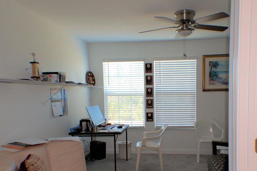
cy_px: 106
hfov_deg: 38.8
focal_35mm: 51
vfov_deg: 26.4
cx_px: 152
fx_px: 364
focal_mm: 24
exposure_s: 1/125
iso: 800
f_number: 5.6
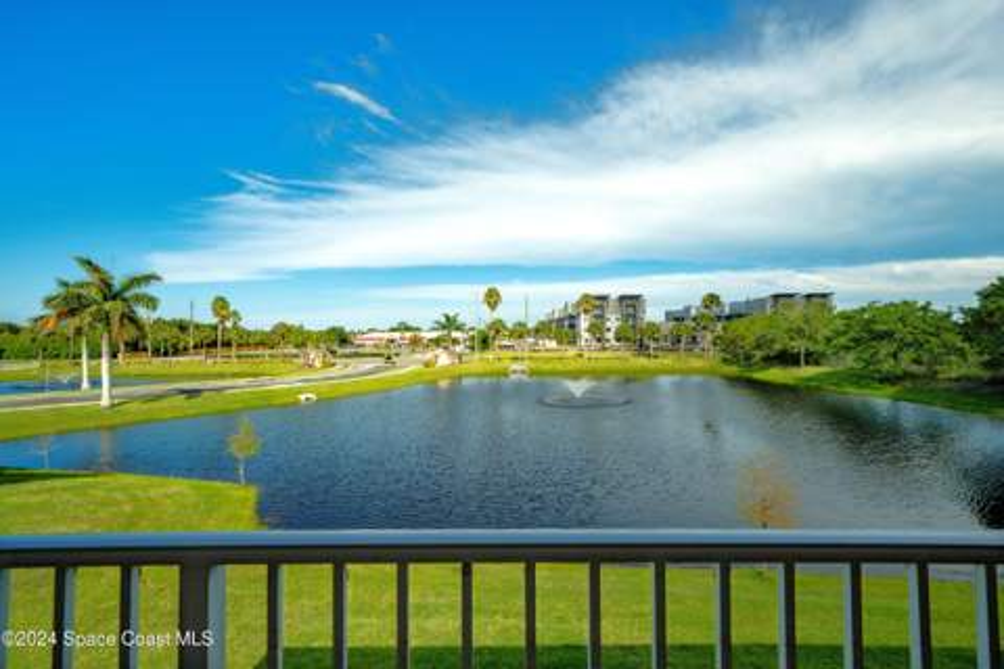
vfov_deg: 73.7
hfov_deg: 96.7
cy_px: 334
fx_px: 446
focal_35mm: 16
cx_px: 502
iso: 400
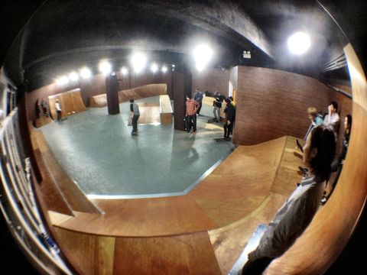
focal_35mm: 35
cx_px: 184
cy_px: 138
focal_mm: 4.28
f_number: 2.4
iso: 160
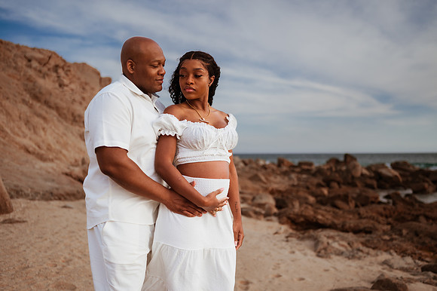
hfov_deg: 53.8
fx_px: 431
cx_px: 218
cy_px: 146
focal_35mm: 36
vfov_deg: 37.3
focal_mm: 35
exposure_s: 1/4000
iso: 125
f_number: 1.8
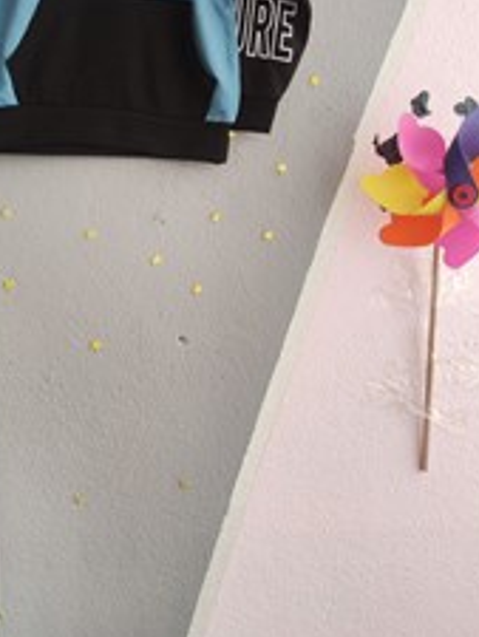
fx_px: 811
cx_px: 96
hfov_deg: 32.0
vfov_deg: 41.8
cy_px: 171
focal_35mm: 44
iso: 209
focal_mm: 5.59
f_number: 1.88
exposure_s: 1/59
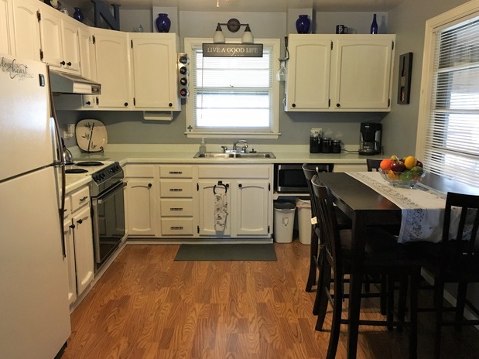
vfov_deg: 46.8
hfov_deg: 60.0
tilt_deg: -10.1
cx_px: 245
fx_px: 415
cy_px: 183
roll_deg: +1.5
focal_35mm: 30
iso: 200
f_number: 2.2
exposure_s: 1/30
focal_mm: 4.15
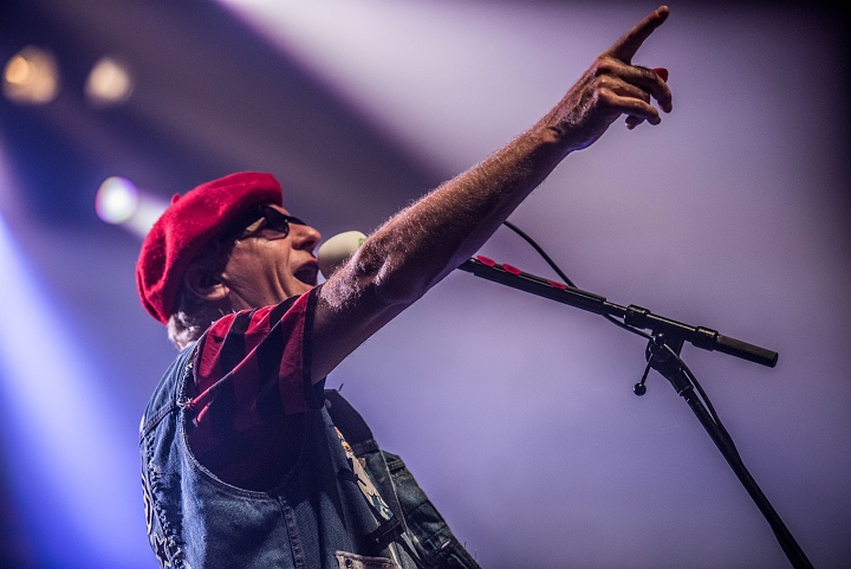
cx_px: 426
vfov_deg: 9.2
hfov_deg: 13.7
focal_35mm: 150
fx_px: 3548
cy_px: 284
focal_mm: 150
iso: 1000
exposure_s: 1/100
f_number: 2.8
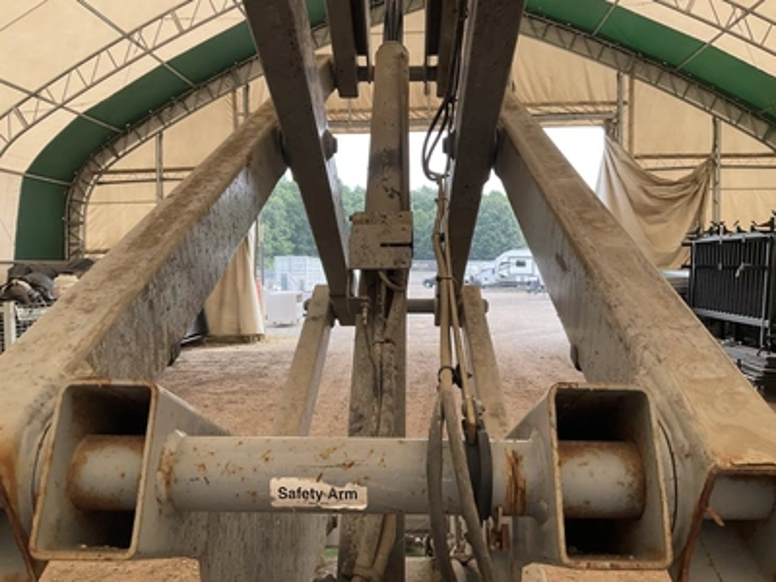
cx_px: 388
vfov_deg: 48.2
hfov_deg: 61.7
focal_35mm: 29
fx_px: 650
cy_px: 291
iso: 25
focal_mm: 3
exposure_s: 1/180
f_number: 1.8
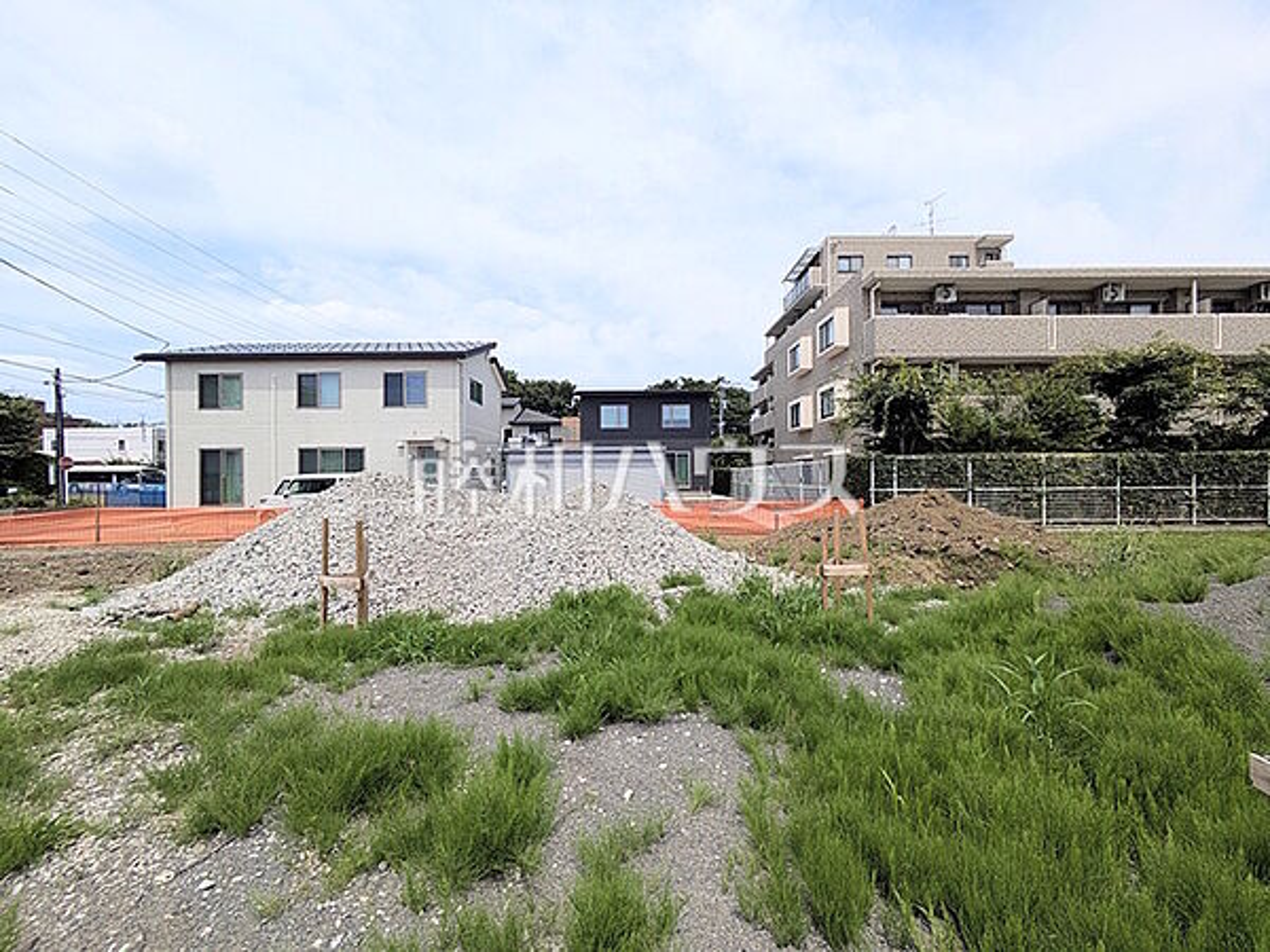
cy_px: 476
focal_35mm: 14
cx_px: 635
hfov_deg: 102.1
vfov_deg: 85.7
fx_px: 514
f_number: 2.2
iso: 53
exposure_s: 1/2294
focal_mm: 1.83
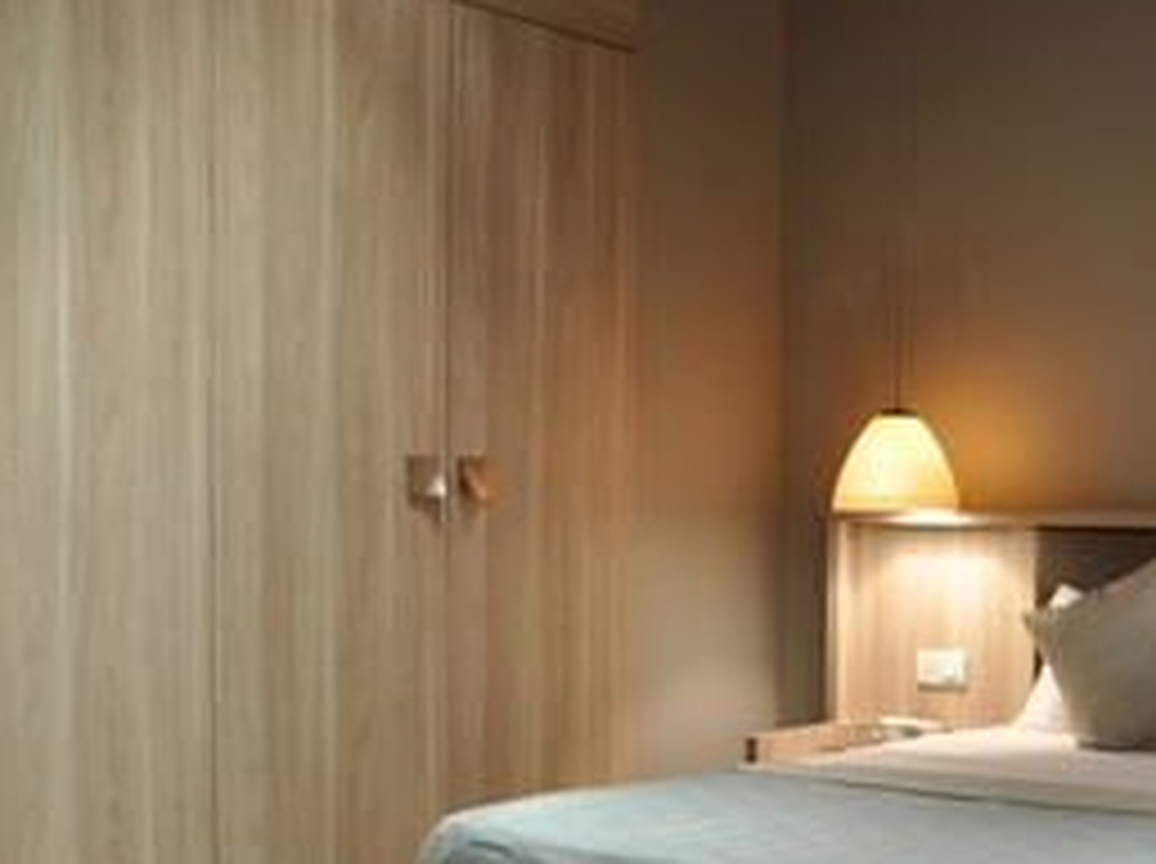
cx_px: 1035
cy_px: 585
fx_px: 1965
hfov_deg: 31.3
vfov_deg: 24.6
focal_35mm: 59
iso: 250
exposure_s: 1/4
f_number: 6.3
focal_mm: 21
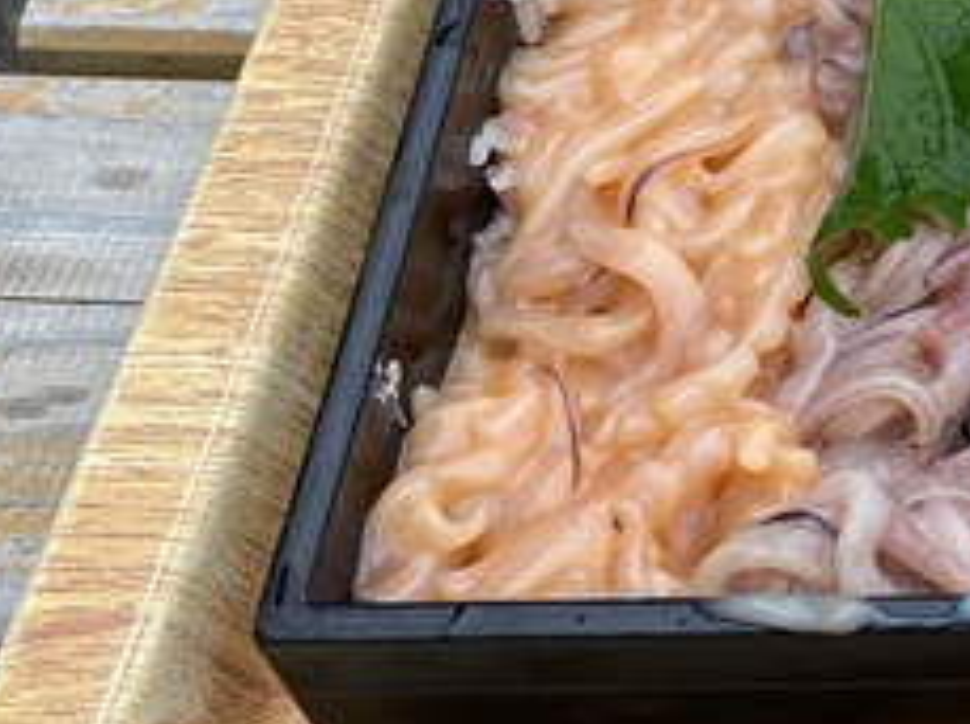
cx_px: 1635
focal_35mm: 91
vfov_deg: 15.8
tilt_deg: -51.3
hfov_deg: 18.1
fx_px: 2546
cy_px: -59
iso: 32
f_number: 1.8
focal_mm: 4.25
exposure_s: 1/728
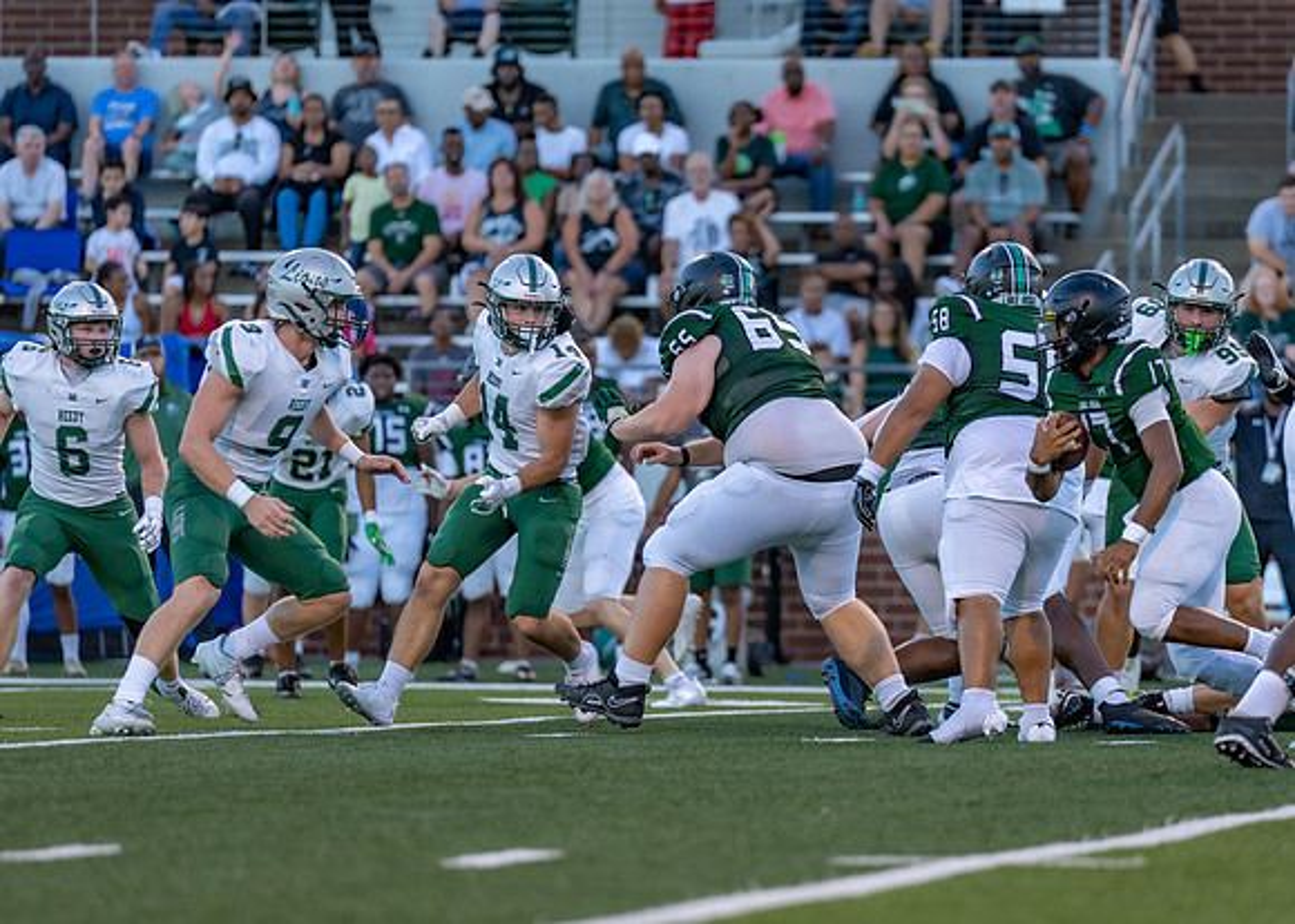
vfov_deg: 5.0
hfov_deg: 7.0
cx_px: 871
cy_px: 426
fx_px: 10531
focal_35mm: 286
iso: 800
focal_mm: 200
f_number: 2.8
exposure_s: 1/1250
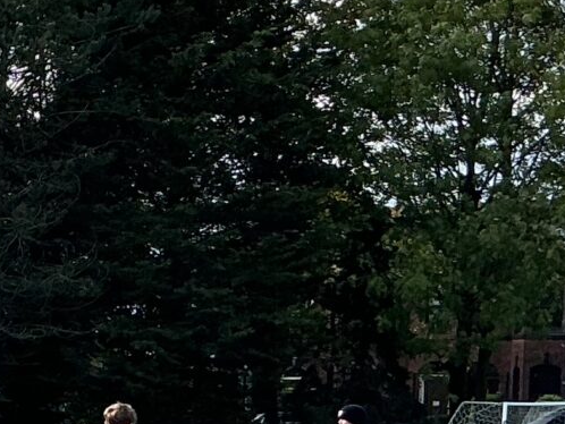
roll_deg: -1.9
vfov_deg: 9.9
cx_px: -373
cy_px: 448
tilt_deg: -2.5
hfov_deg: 12.4
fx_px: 2433
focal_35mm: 149
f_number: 1.8
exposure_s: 1/739
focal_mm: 3
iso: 25
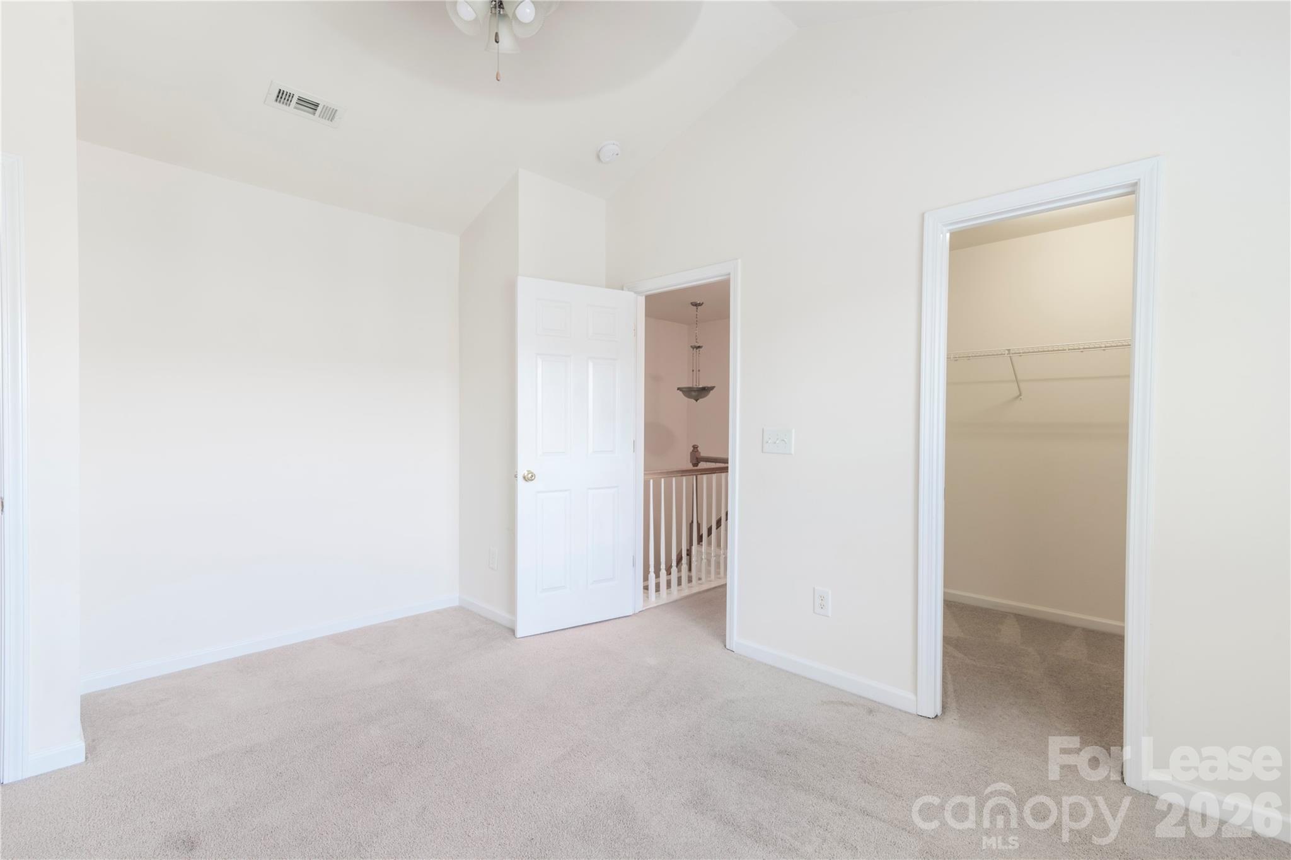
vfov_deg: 73.7
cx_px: 646
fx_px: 574
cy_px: 430
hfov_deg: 96.7
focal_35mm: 16
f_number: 13
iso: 200
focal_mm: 16
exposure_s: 1/2.5
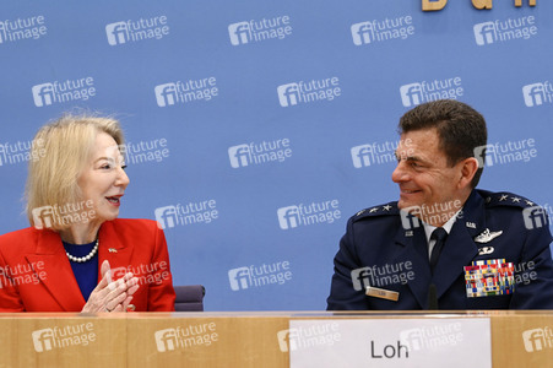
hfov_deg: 28.9
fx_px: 1074
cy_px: 184
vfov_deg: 19.4
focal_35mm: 70
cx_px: 276
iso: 4000
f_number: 7.1
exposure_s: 1/400
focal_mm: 70
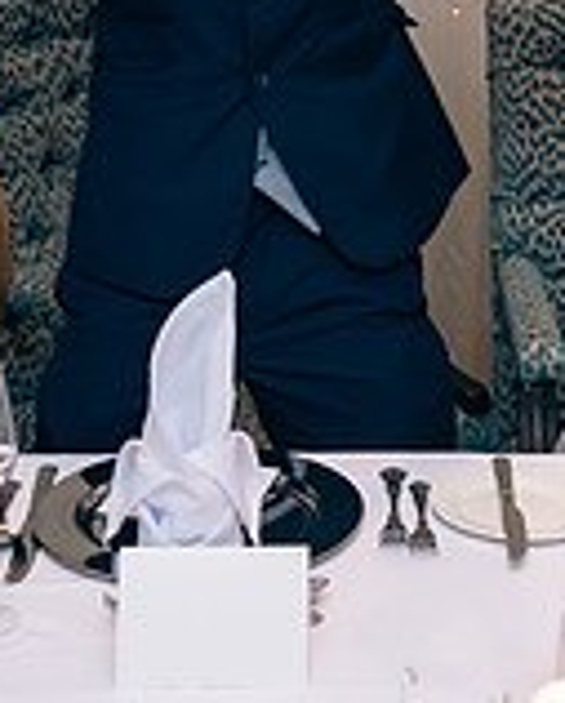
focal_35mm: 117
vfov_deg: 15.9
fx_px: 2439
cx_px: 512
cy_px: -109
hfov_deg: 13.1
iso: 640
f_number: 3.5
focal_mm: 34
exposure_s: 1/160
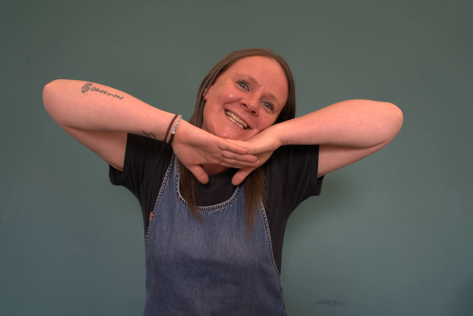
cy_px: 158
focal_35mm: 30
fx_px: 394
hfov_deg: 61.9
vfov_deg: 43.7
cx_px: 236
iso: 320
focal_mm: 30
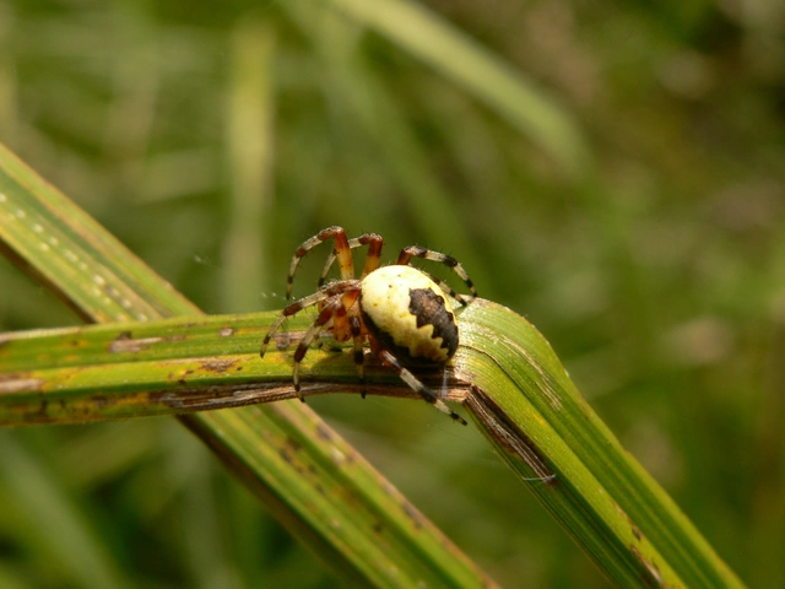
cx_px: 392
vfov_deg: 21.0
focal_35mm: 70
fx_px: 1587
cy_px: 294
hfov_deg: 27.8
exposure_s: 1/200
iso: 80
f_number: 4
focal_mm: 11.6
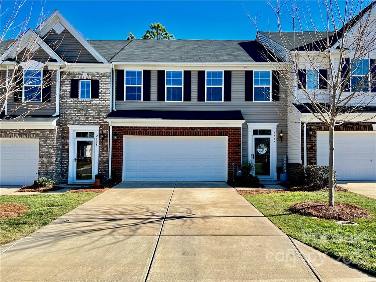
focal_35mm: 26
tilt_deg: +2.1
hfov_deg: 67.3
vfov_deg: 53.1
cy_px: 141
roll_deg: -0.7
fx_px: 282
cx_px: 188
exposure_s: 1/2571
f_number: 1.5
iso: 50
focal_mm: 5.7
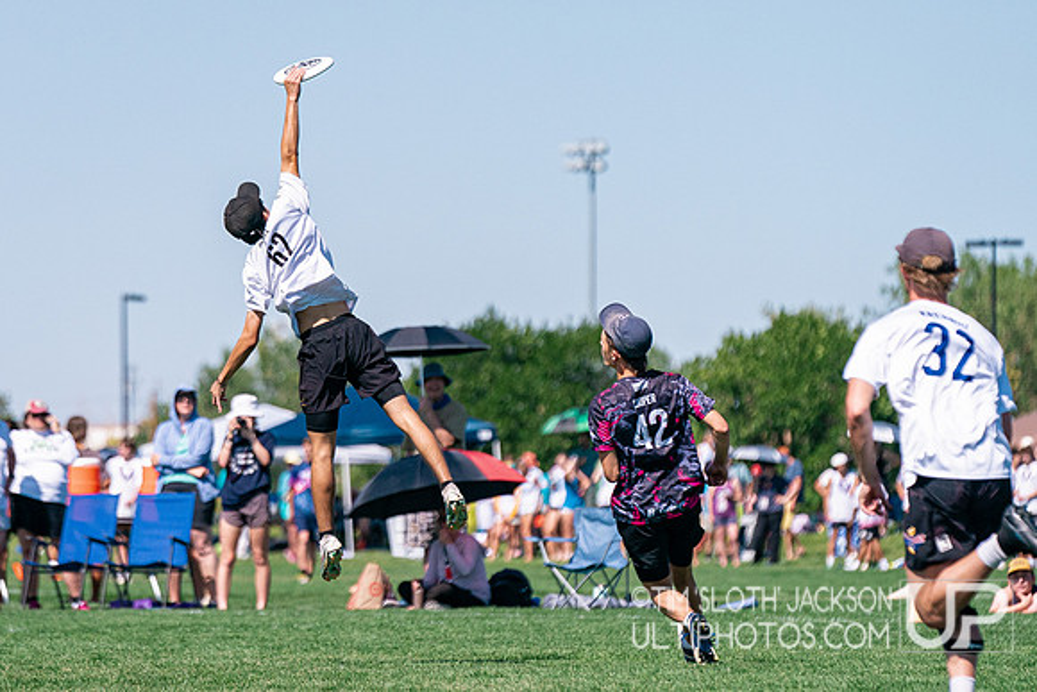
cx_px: 395
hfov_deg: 6.0
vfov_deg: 4.0
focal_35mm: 345
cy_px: 217
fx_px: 9946
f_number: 4
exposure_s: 1/10000
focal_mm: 200
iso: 640
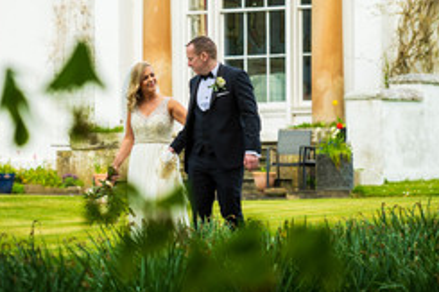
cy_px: 82
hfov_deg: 9.2
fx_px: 2730
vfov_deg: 6.1
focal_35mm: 224
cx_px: 202
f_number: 4.5
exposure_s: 1/400
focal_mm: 135
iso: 160
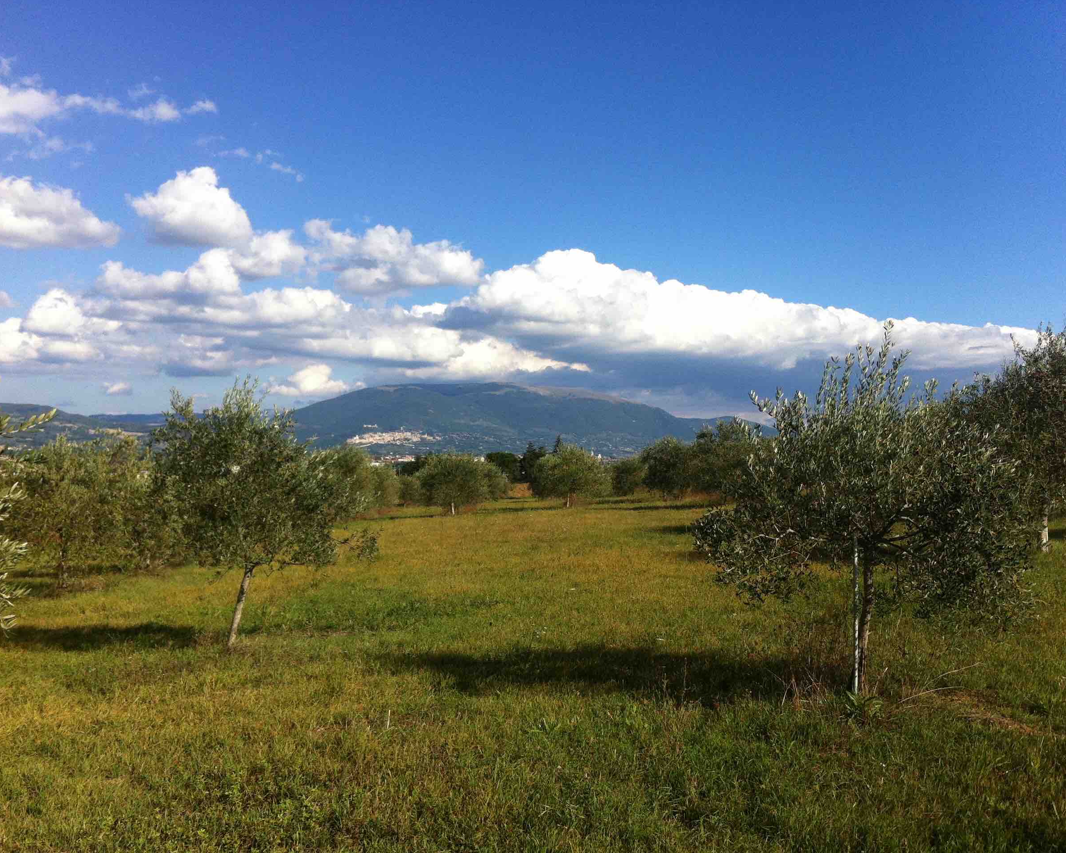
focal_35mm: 37
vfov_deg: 40.1
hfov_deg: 49.1
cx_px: 520
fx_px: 1167
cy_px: 429
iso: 80
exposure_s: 1/1885
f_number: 2.8
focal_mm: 3.85
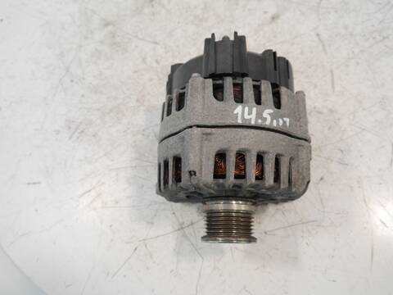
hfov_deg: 60.0
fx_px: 341
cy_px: 148
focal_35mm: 30
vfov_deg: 46.8
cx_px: 196
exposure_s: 1/125
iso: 800
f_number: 3.6
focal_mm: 15
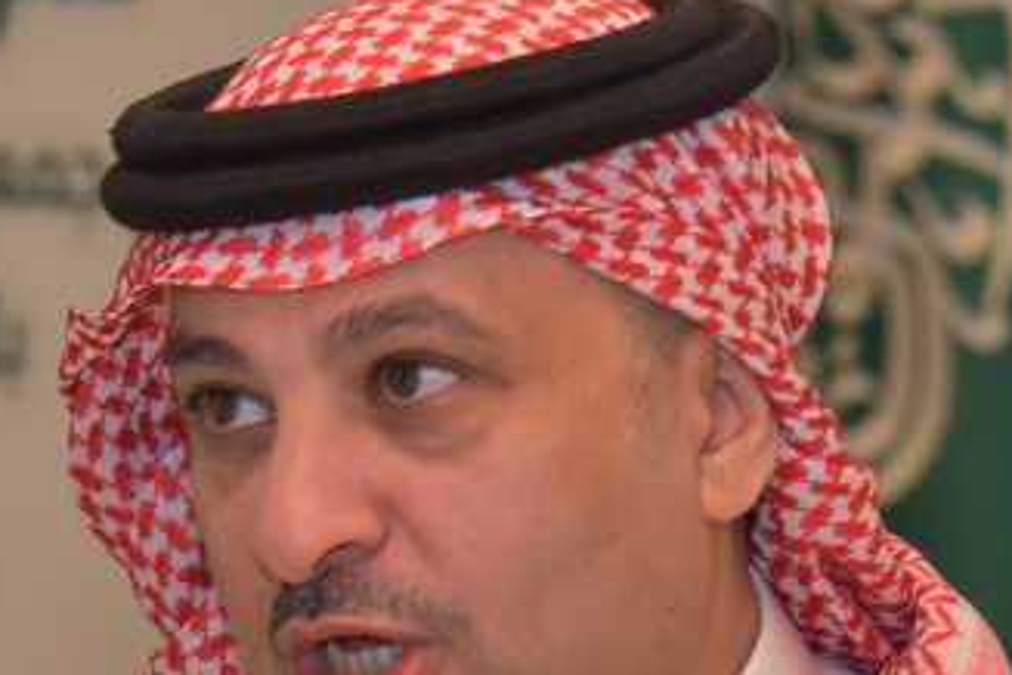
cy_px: 872
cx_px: 415
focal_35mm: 373
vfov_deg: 3.7
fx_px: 10485
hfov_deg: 5.5
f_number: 6.3
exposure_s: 1/60
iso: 640
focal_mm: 122
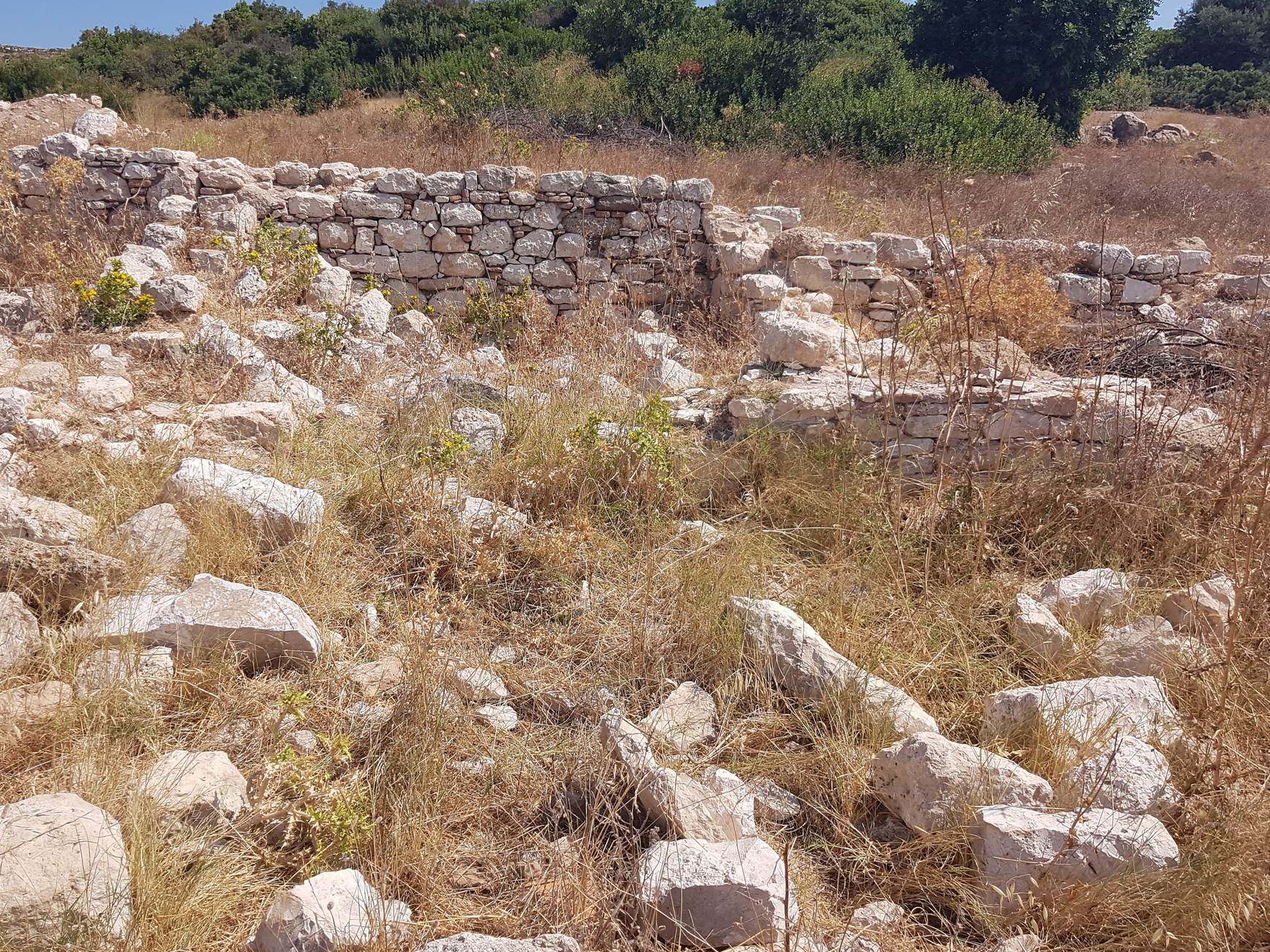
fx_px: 1101
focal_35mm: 30
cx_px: 562
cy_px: 412
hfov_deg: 59.8
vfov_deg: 46.7
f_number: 1.7
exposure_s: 1/2968
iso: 50
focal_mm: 4.2
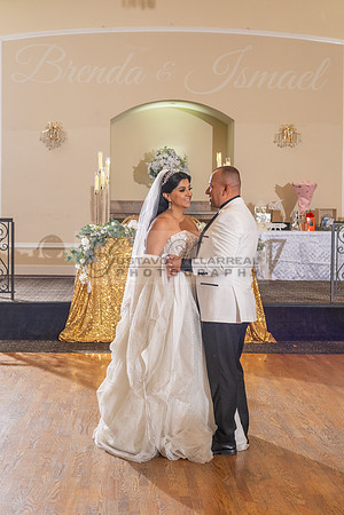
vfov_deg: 29.6
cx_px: 151
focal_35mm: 68
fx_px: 975
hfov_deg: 20.0
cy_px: 258
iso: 800
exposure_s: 1/160
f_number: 4
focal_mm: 42
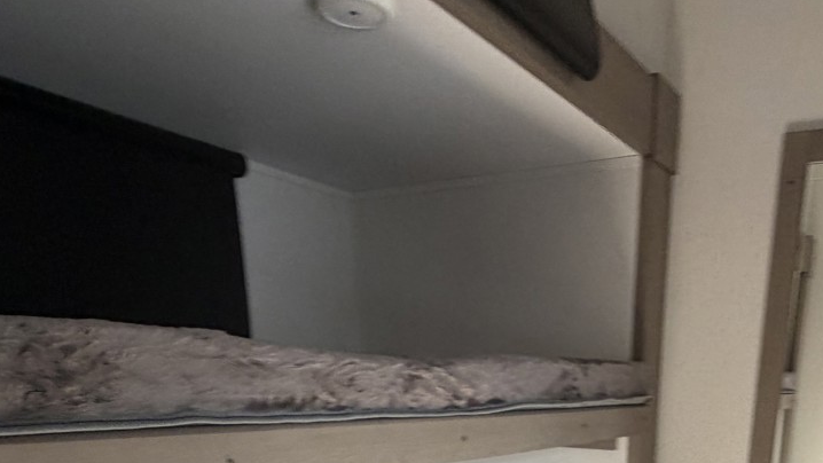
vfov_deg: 26.6
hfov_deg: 56.5
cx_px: 563
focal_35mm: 34
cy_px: 666
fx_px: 742
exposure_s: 1/121
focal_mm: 2.22
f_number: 2.2
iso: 125
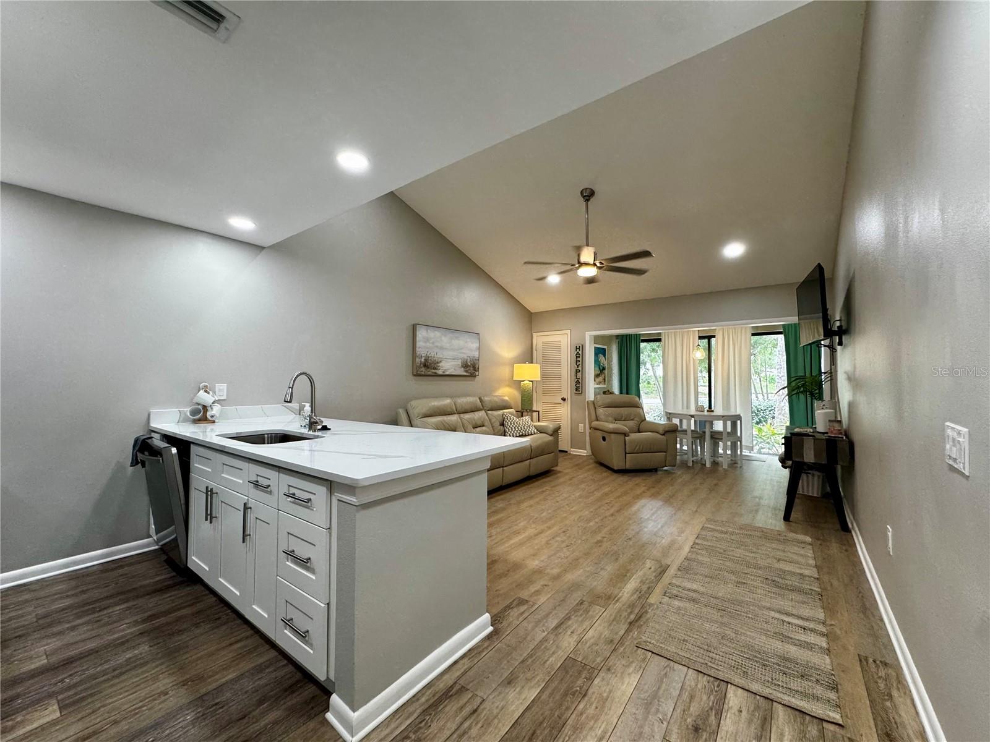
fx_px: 400
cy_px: 371
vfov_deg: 85.7
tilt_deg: +0.5
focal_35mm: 14
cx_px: 495
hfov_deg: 102.1
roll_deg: -0.6
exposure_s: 1/120
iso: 200
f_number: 2.2
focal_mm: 2.22
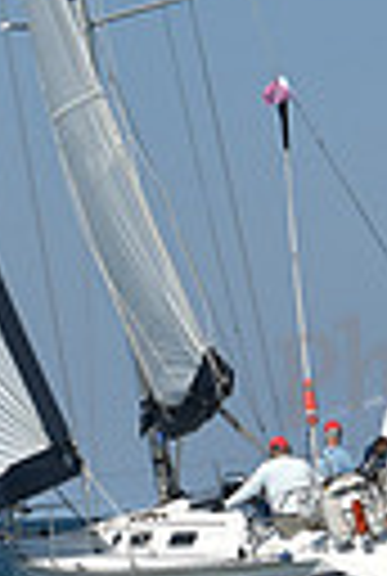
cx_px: 43
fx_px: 5068
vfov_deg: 6.4
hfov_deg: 4.4
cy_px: -315
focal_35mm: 316
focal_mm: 70
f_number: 8
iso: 250
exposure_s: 1/1600
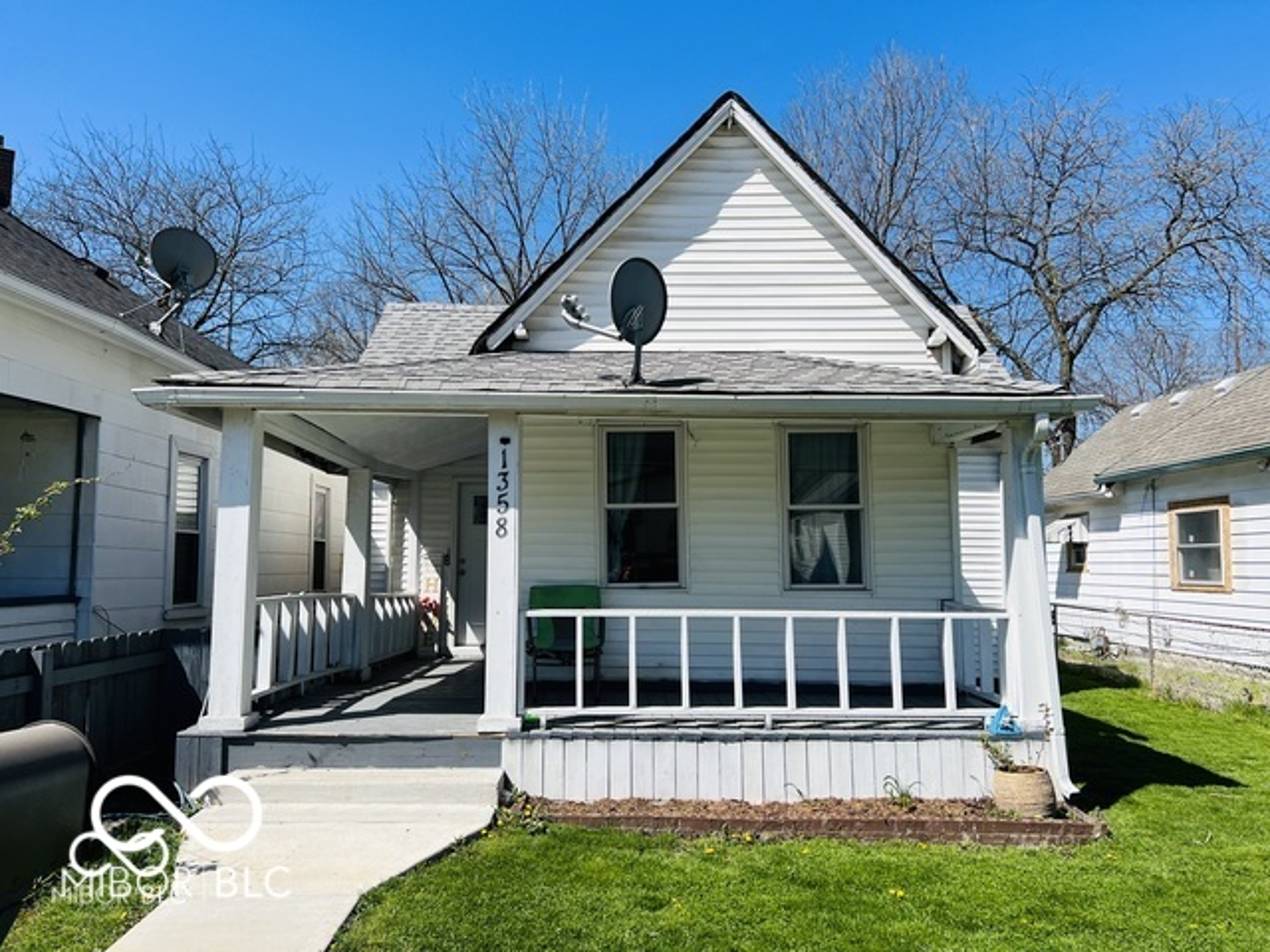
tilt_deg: +4.8
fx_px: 954
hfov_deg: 67.3
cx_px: 635
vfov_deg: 53.1
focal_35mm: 26
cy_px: 476
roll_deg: -0.2
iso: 50
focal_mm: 5.7
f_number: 1.5
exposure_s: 1/5076
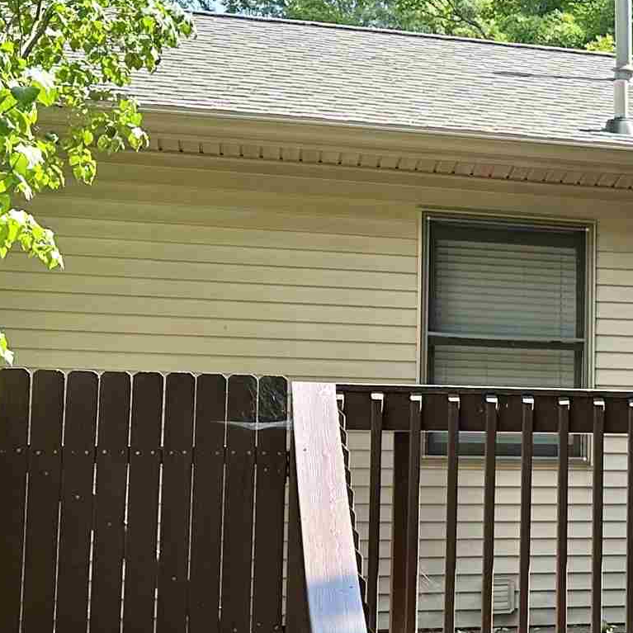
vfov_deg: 20.4
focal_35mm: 85
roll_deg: +0.7
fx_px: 1759
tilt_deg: +5.7
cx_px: 983
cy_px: 404
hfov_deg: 17.9
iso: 80
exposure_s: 1/962
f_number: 1.78
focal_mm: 6.86
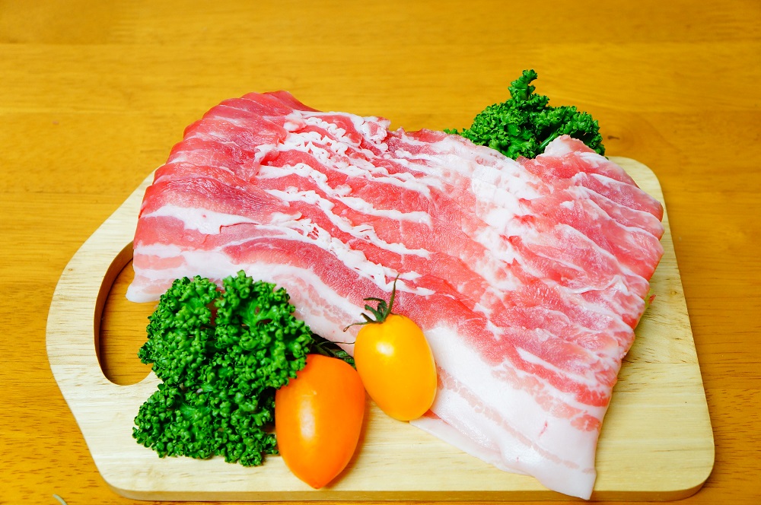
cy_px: 252
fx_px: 1013
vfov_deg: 28.0
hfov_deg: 41.2
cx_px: 380
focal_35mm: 48
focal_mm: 32
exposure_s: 1/60
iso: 1000
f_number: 4
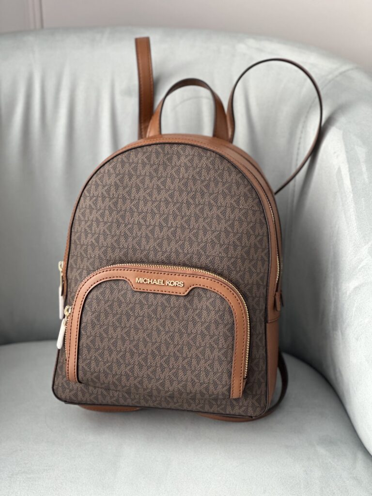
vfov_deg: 25.3
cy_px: 248
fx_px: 1103
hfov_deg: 19.1
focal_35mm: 77
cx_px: 186
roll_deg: -2.4
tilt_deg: -30.0
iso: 200
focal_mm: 9
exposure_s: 1/121
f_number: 2.8
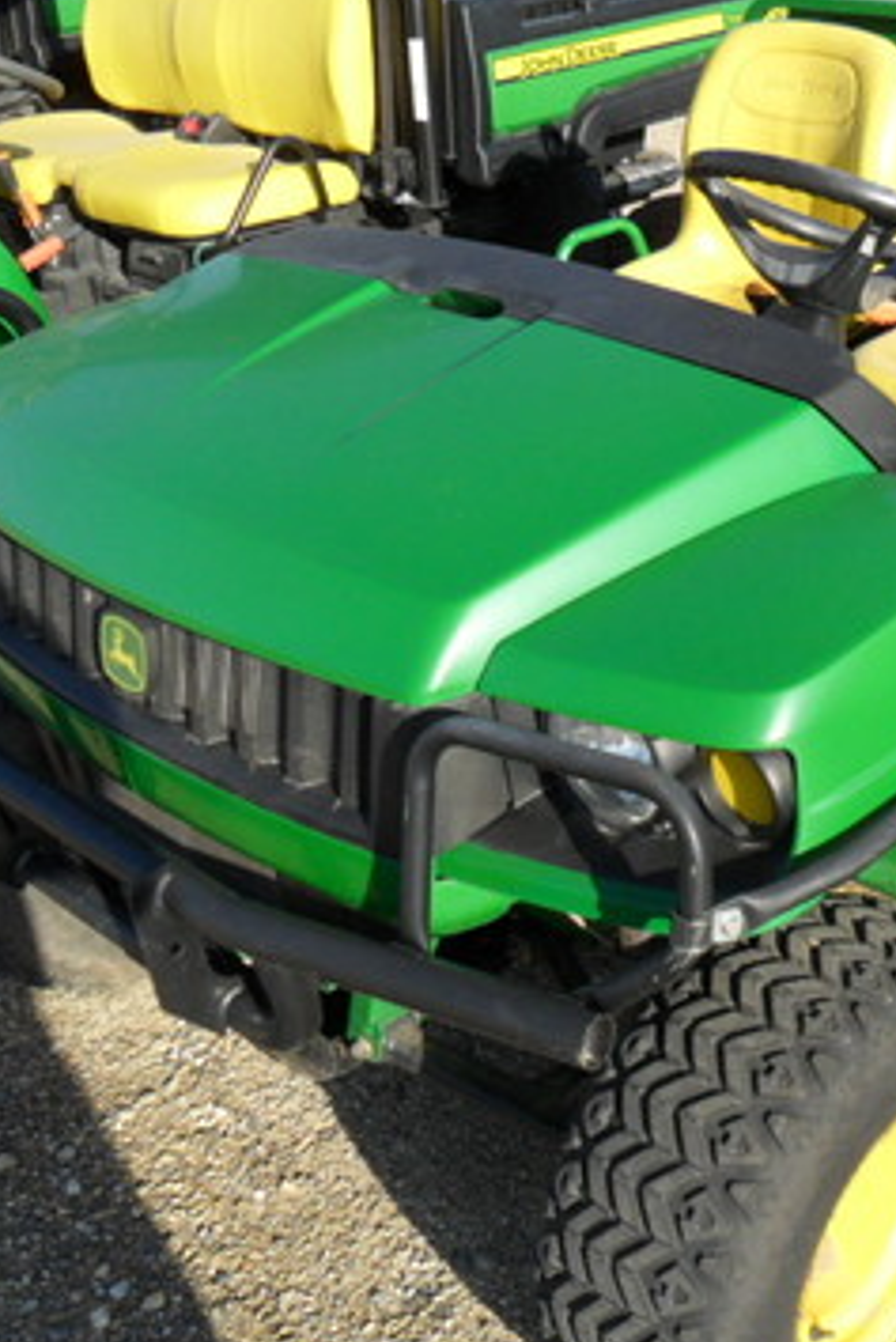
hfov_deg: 29.3
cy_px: 654
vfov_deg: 45.4
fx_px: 1604
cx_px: 881
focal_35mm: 43
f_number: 3.5
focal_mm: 4.9
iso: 100
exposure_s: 1/750
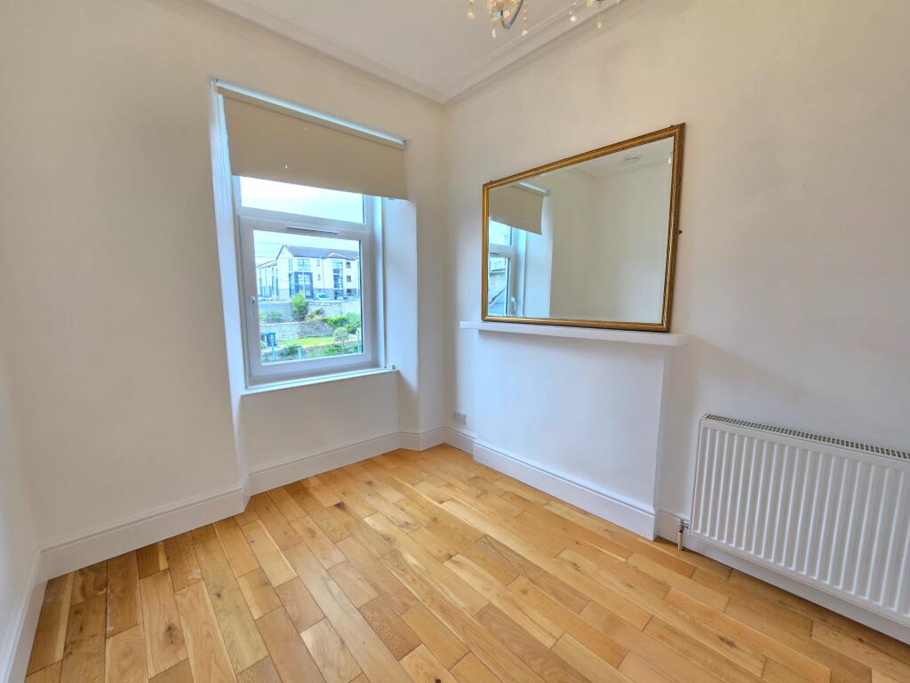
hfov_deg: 106.2
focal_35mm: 13
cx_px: 455
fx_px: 342
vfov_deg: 89.9
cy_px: 342
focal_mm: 2.2
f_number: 2.2
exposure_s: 1/66
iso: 80
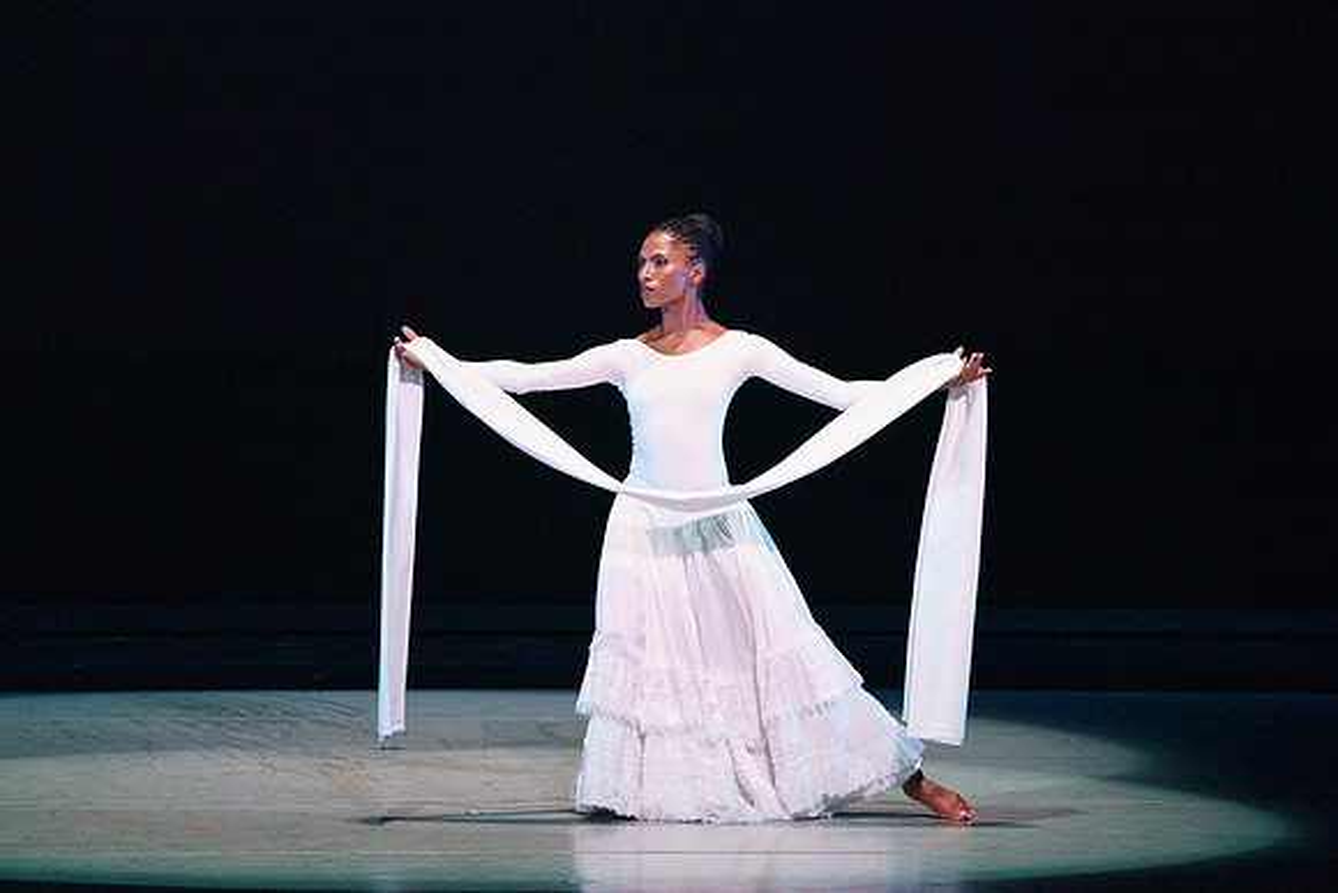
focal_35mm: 400
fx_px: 14869
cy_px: 446
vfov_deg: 3.4
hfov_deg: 5.2
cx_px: 669
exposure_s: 1/400
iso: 5000
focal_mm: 400
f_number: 6.3
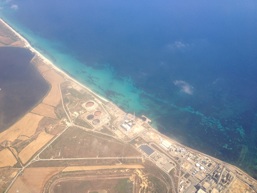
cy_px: 96
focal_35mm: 35
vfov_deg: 40.7
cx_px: 128
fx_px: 260
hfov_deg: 52.6
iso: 50
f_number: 2.4
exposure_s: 1/717
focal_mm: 4.28
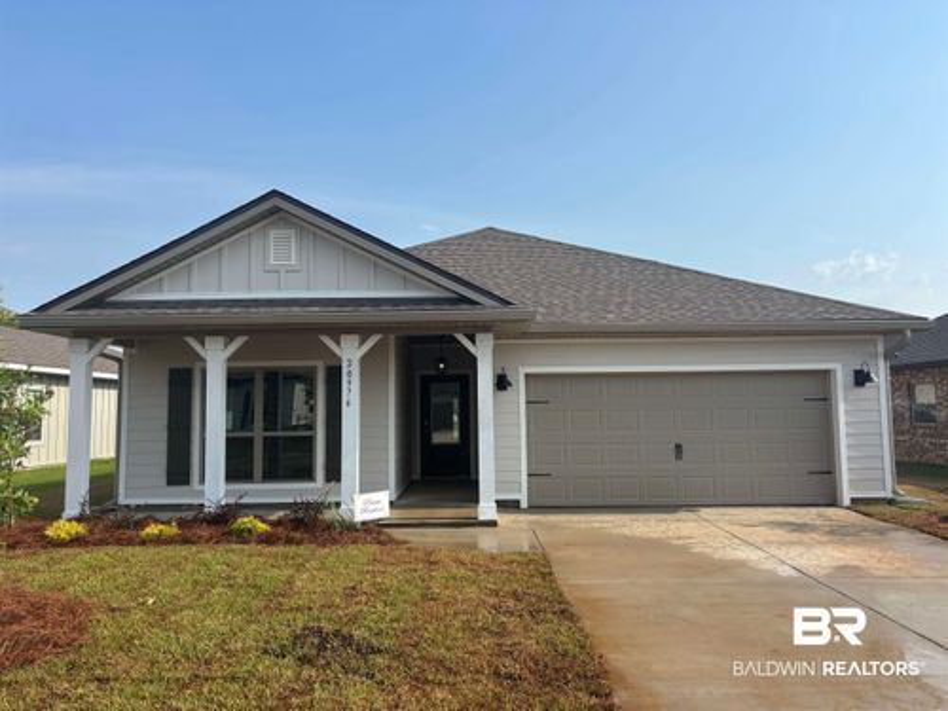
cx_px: 474
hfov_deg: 67.3
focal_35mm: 26
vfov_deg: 53.1
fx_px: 712
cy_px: 356
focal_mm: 5.96
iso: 50
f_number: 1.6
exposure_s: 1/3413
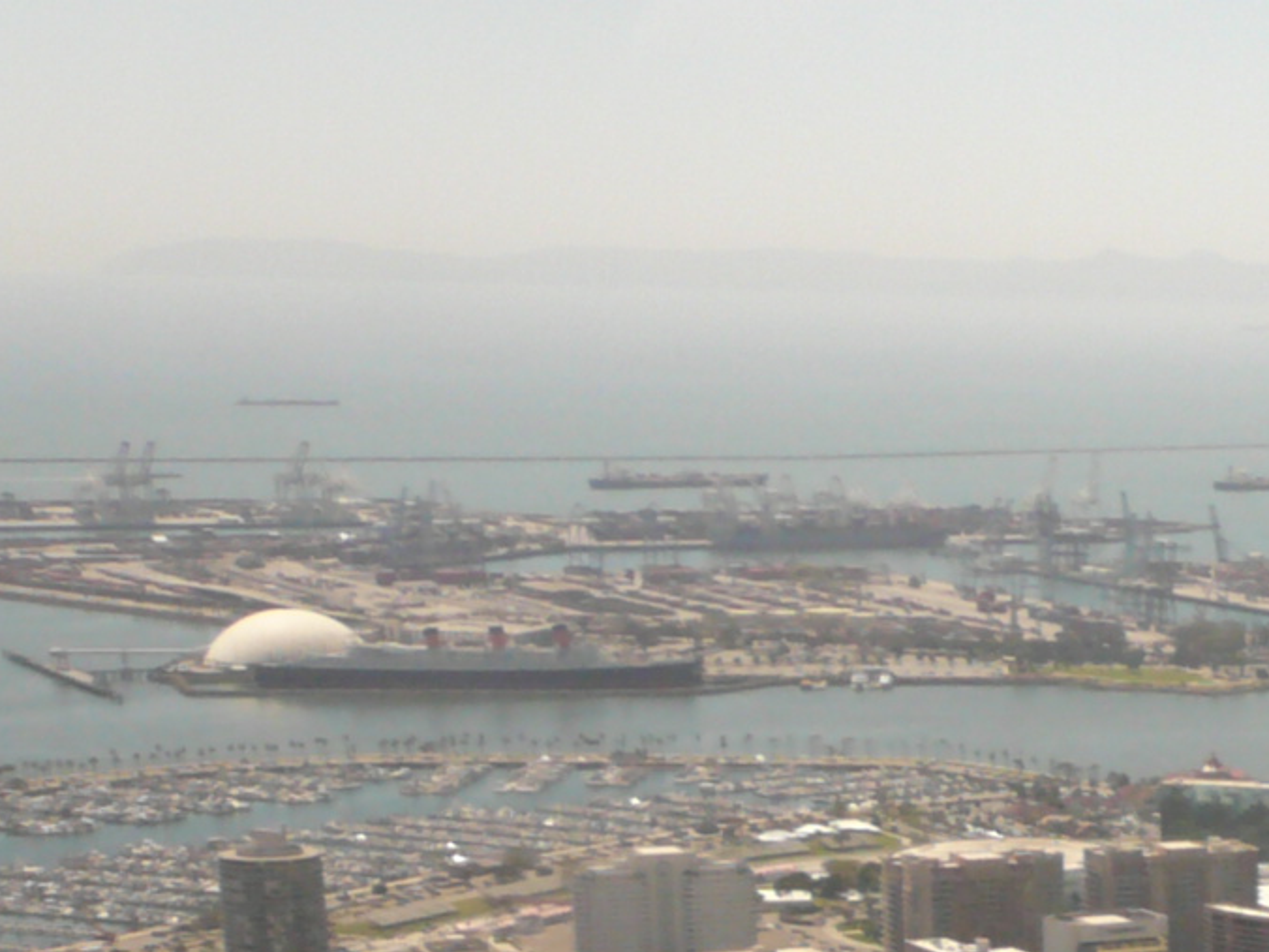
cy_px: 1472
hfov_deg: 16.3
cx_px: 2099
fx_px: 3886
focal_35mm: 106
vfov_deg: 13.1
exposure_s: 1/800
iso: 100
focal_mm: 4.6
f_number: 2.8
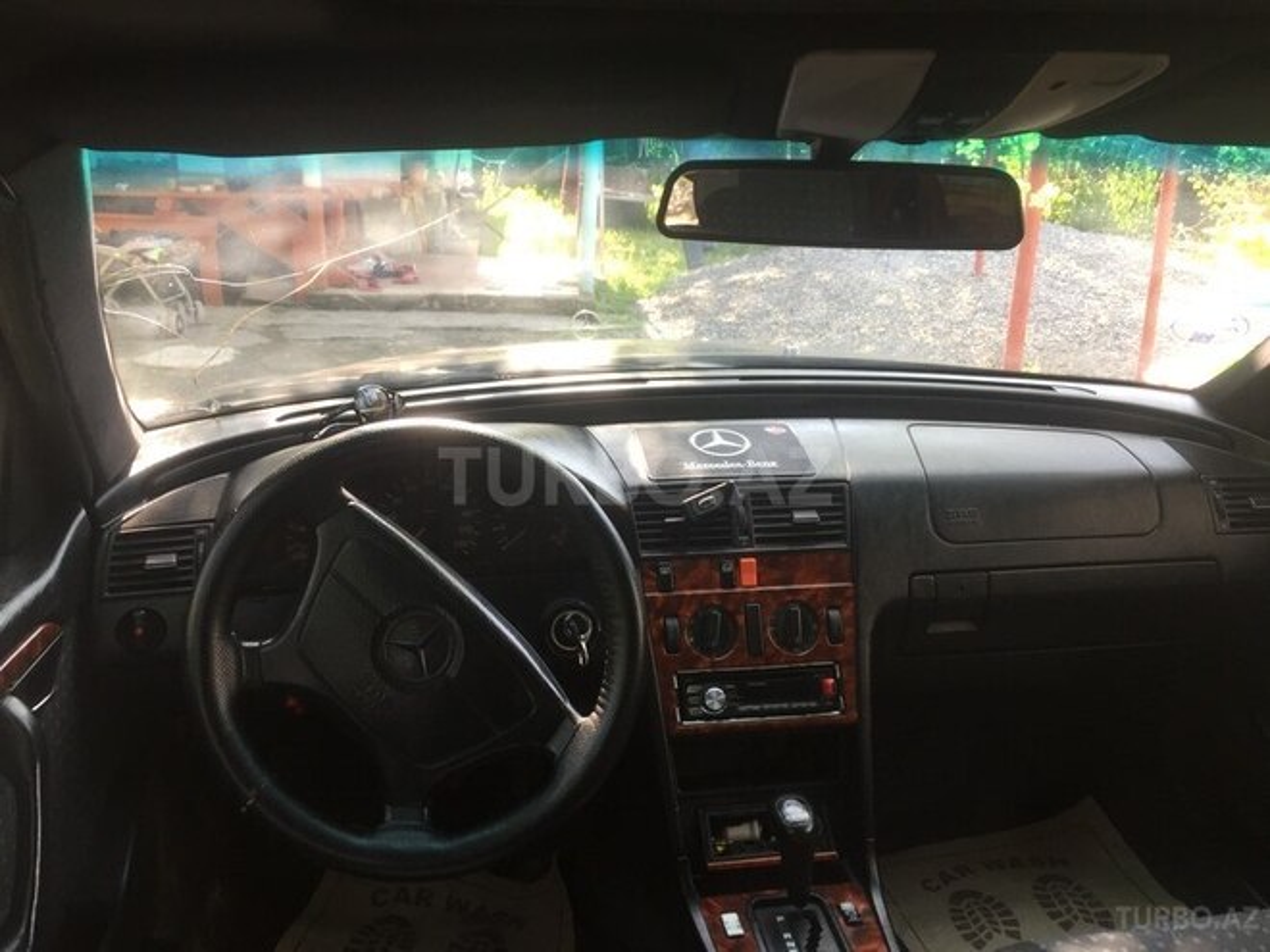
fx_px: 1064
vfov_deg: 48.2
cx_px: 635
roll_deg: -2.2
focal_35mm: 29
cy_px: 476
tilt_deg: -18.4
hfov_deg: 61.7
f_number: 2.2
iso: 40
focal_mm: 4.15
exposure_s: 1/100
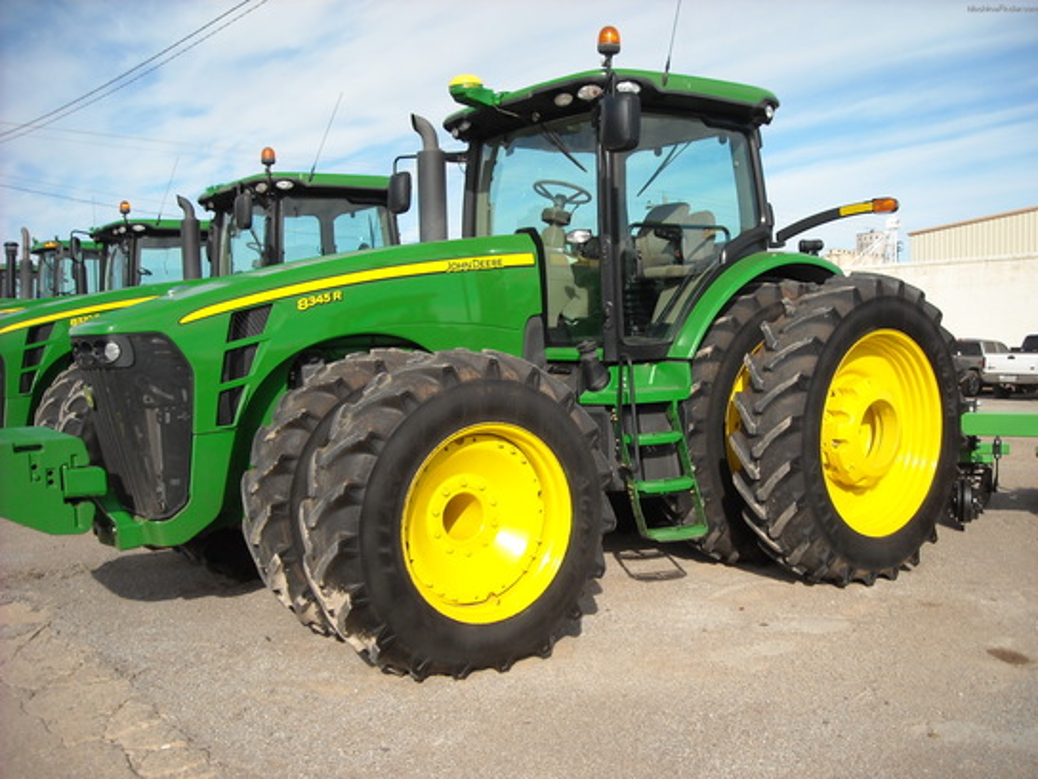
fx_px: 1050
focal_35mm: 35
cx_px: 519
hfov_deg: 52.6
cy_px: 390
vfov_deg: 40.7
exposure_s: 1/250
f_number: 5.6
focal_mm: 5.7
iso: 77
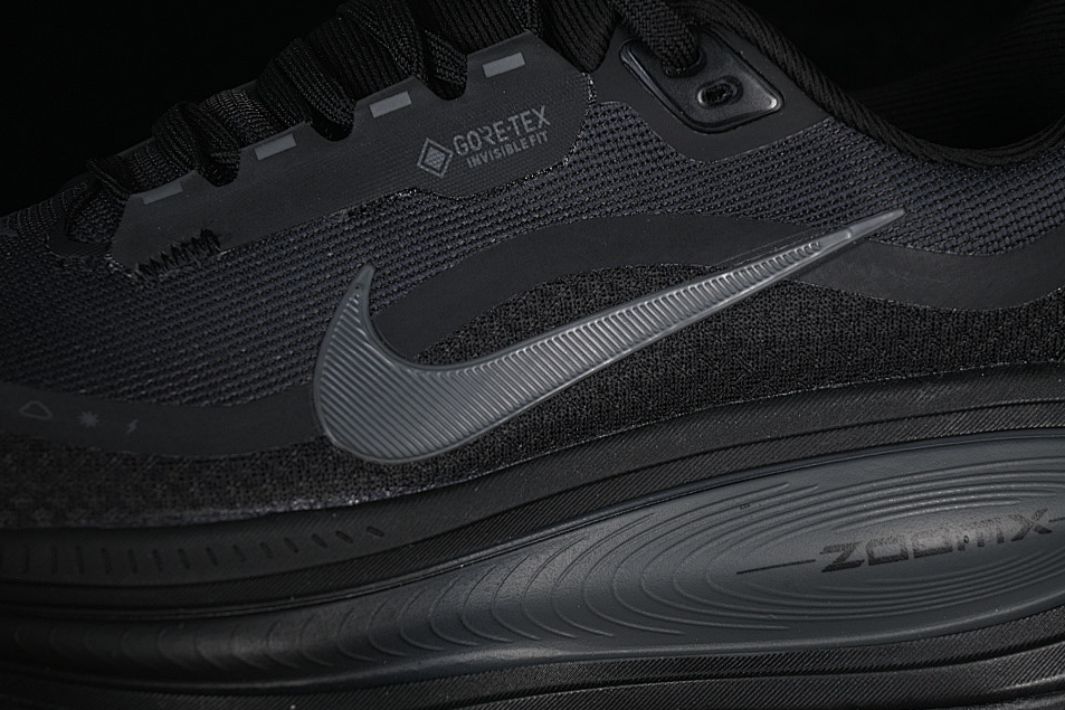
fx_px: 2514
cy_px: 351
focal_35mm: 85
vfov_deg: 16.1
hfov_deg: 23.9
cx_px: 574
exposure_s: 1/50
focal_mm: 50
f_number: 6.3
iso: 160
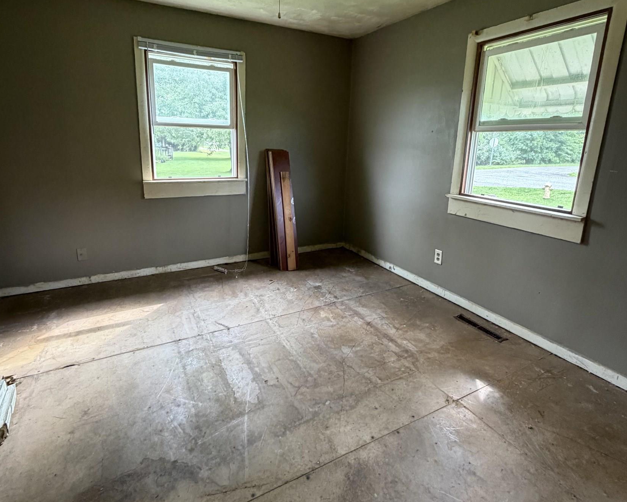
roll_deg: -1.0
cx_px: 306
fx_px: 353
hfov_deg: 83.3
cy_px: 215
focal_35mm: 19
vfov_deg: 70.5
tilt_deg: -10.9
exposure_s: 1/78
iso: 320
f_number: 2.2
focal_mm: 2.22
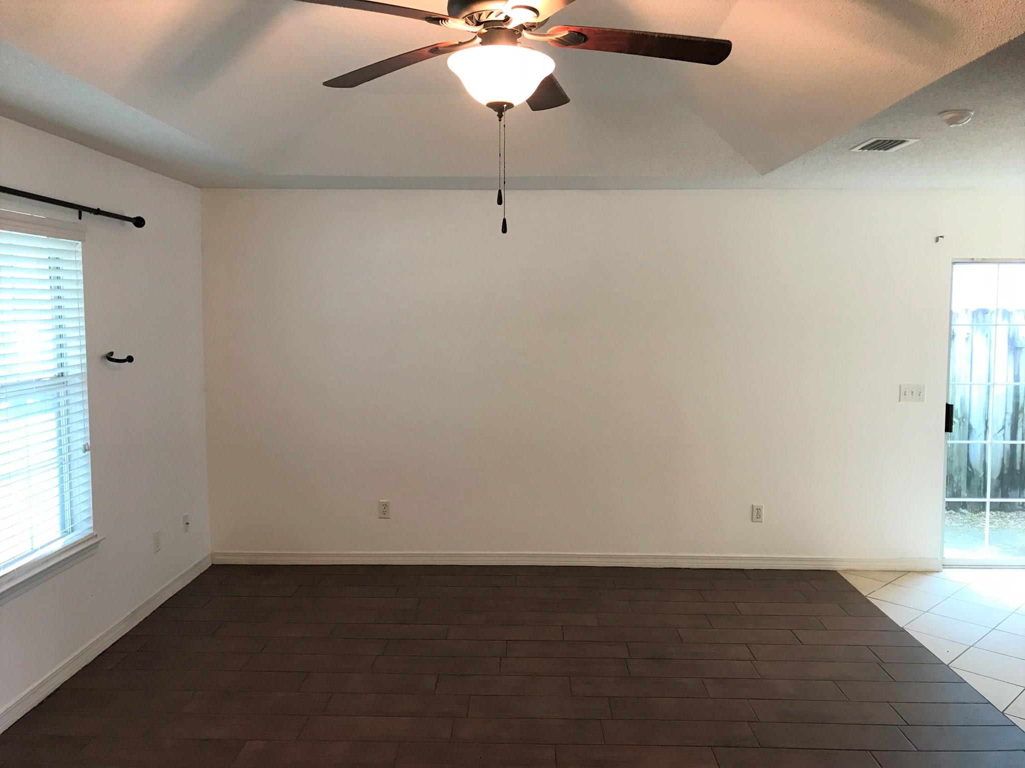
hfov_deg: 63.4
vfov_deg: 49.7
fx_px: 829
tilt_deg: -5.1
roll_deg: -0.6
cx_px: 512
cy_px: 384
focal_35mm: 28
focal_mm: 3.99
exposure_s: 1/20
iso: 40
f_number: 1.8
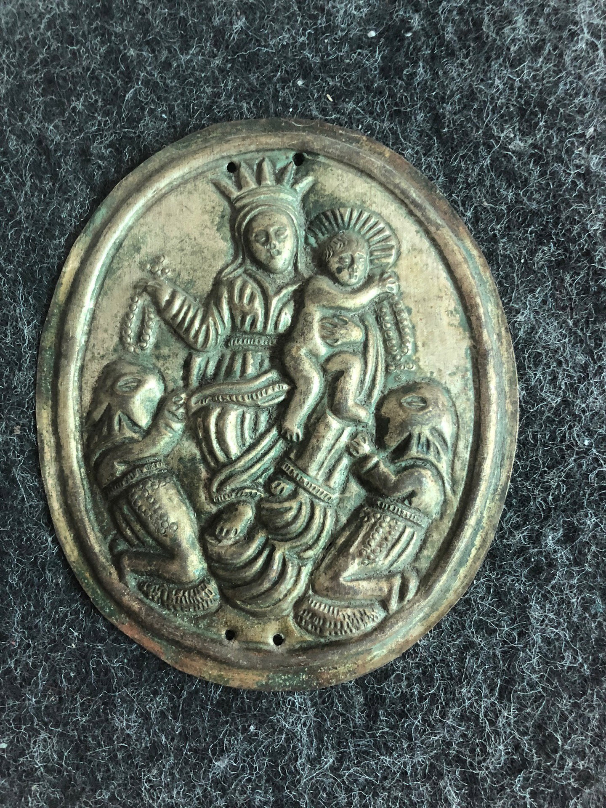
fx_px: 654
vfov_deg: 63.4
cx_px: 303
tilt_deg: -84.8
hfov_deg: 49.7
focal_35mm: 28
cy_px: 404
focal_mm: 4
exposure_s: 1/15
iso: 64
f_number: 1.8
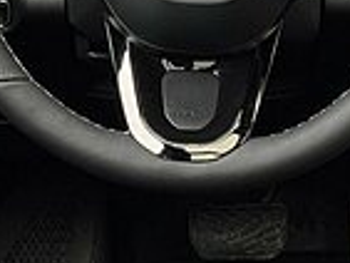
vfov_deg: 8.0
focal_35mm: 186
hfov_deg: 10.6
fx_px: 1882
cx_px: 310
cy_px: 35
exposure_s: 1/53
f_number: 1.78
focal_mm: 6.76
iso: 250
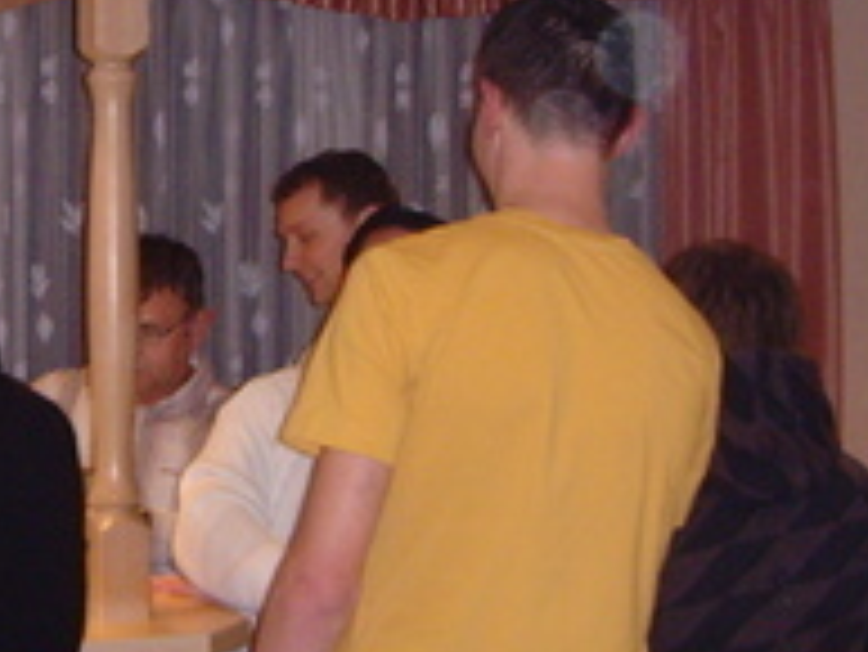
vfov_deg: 14.6
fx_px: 2534
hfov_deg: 19.0
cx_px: 63
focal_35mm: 101
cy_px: 200
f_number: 3.5
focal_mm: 6.6
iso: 320
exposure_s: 1/45
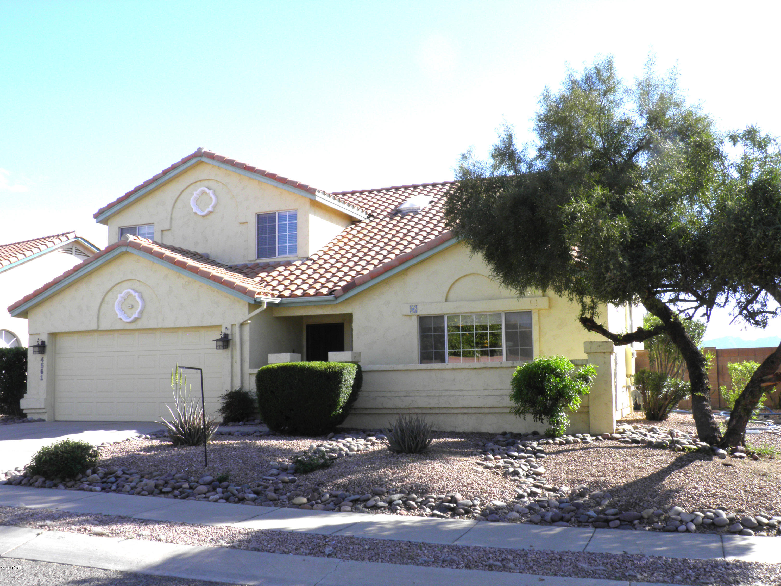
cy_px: 293
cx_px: 390
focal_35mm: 35
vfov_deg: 40.7
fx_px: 790
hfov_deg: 52.6
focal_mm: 6.3
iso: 50
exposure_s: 1/200
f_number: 5.5
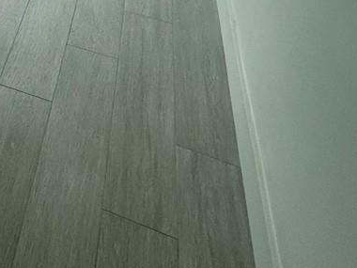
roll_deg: -0.9
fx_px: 608
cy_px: -196
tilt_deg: -15.5
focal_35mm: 59
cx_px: -159
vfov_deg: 19.5
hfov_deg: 25.7
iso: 40
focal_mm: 2.22
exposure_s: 1/346
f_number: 2.2
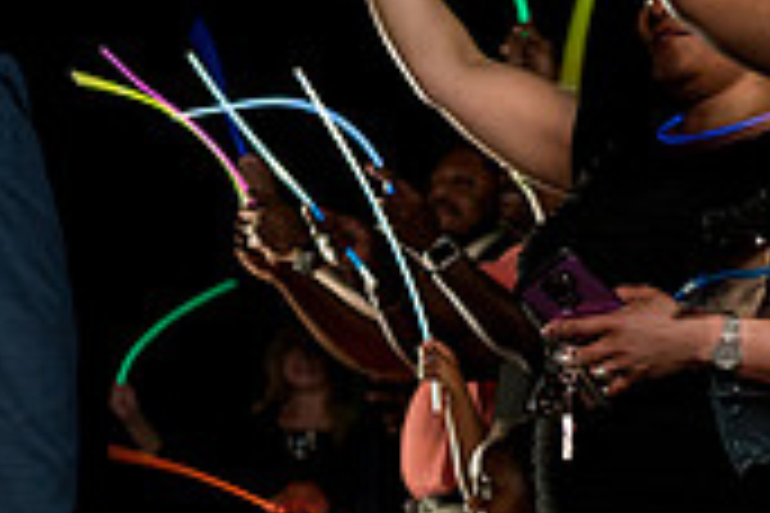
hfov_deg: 15.7
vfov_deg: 11.2
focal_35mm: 121
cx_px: -351
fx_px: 2588
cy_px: 475
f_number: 2
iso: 2000
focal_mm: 35
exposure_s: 1/100
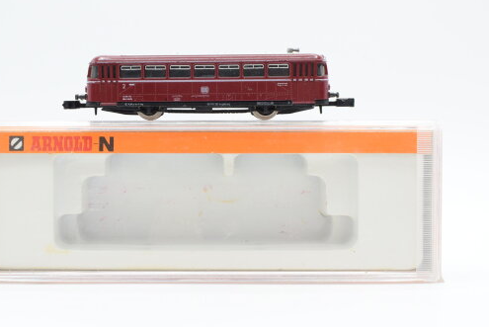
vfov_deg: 21.4
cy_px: 154
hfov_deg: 31.5
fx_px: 865
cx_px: 203
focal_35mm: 64
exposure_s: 1/125
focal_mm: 35
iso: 320
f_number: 8
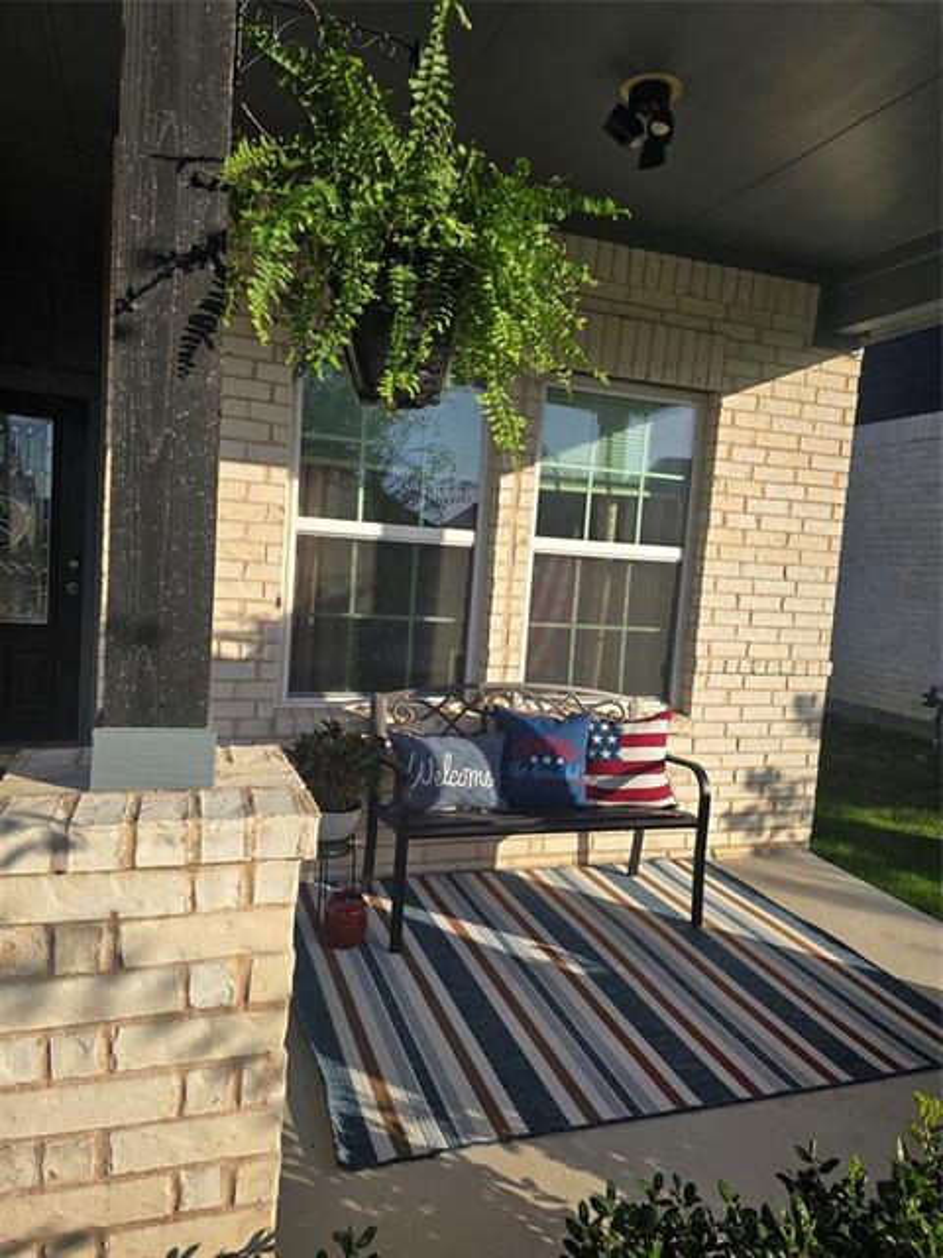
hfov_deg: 58.9
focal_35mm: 23
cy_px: 629
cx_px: 472
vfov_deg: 73.9
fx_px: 835
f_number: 1.7
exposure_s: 1/606
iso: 12
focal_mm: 6.3
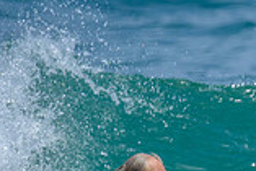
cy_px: 205
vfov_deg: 0.3
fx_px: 28783
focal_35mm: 4044
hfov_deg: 0.5
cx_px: 330
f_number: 6.3
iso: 320
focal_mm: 800
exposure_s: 1/2500
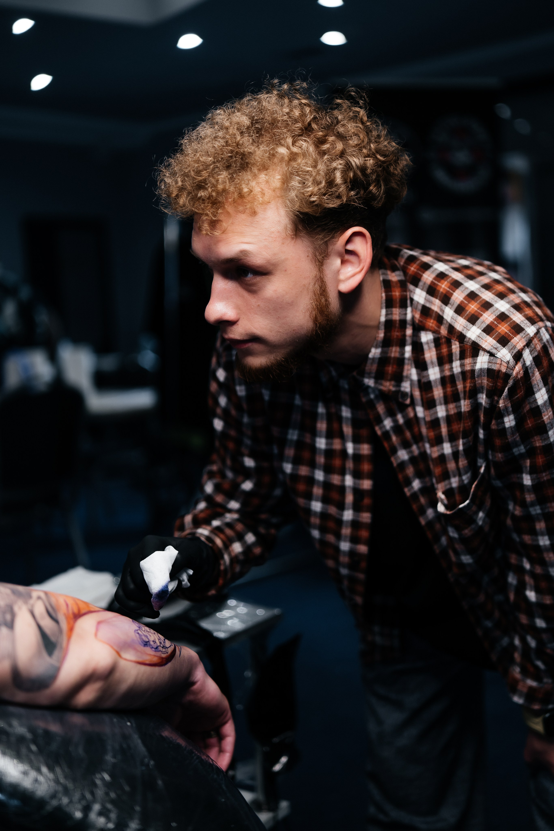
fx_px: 1039
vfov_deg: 43.6
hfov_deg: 29.9
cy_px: 416
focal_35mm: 45
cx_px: 277
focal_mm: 45
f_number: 1.8
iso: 250
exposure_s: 1/160
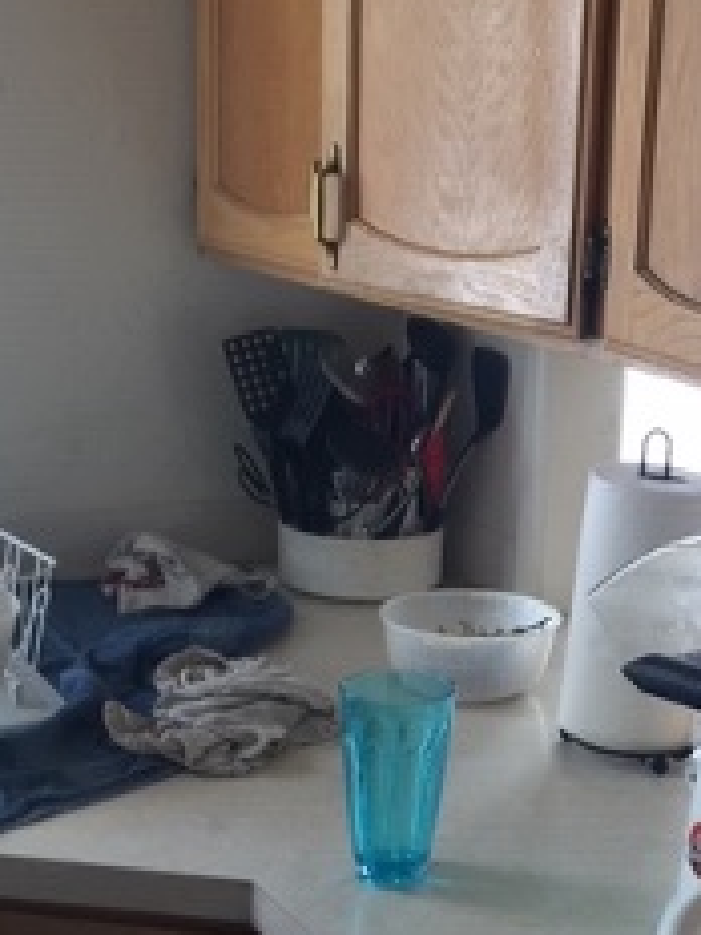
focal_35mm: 60
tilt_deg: -11.9
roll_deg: -5.1
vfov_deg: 32.1
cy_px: 528
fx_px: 1620
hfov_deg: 23.3
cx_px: 717
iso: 32
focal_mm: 4.15
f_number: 2.2
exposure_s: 1/60
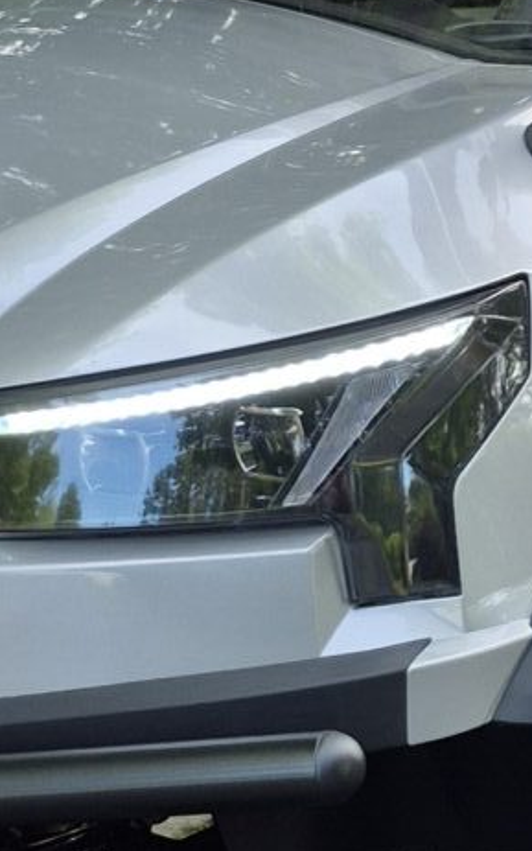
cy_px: 153
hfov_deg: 9.6
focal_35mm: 135
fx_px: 3130
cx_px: 676
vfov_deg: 15.4
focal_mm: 5.4
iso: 25
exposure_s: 1/366
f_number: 1.8
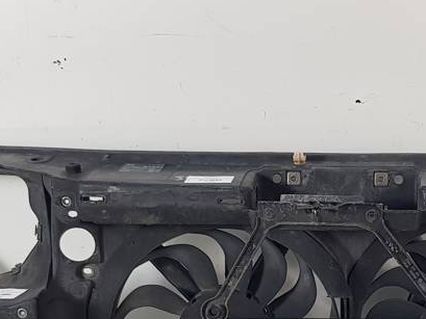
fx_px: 751
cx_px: 356
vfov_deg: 23.0
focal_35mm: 61
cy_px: 321
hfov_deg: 30.7
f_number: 1.7
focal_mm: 4.2
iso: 80
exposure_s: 1/100
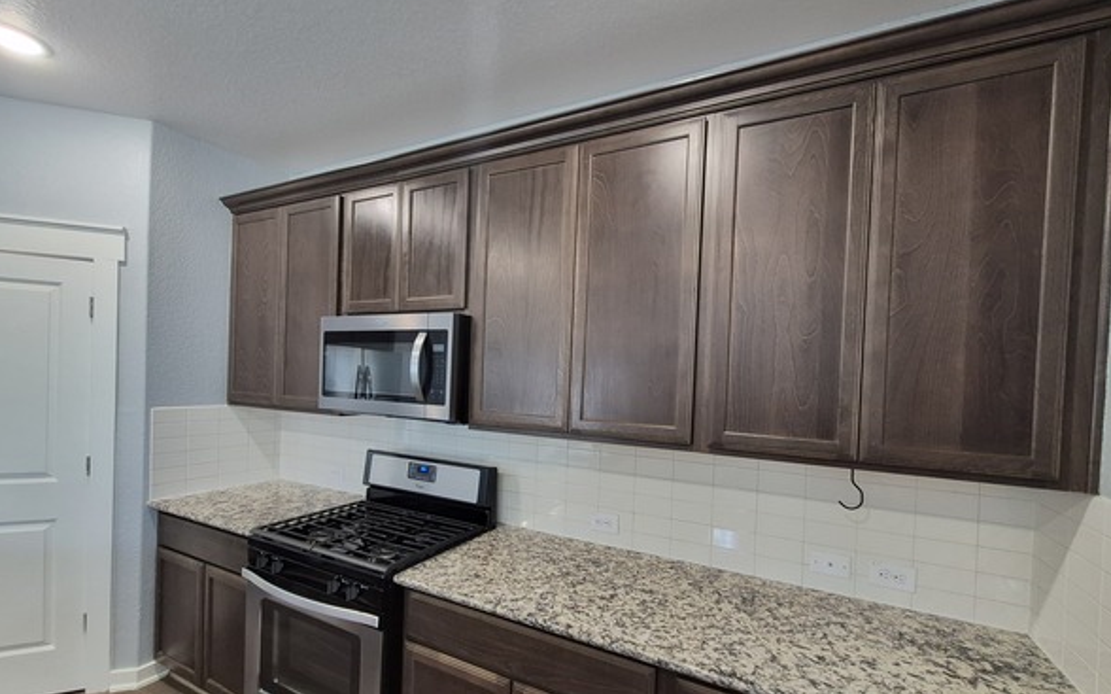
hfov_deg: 101.5
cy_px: 393
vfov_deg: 74.4
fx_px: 454
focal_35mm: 15
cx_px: 557
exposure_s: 1/60
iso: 400
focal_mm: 1.74
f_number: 2.2
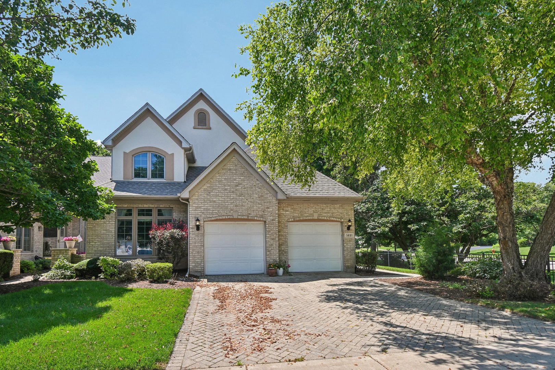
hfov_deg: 90.0
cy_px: 185
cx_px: 278
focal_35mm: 18
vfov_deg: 67.4
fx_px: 277
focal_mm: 12
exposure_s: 1/125
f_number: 8
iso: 100
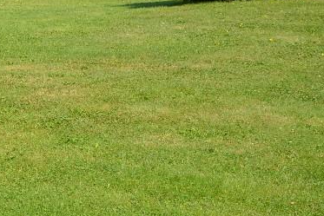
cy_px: 23
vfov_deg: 9.8
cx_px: -105
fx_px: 1260
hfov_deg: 14.0
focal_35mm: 140
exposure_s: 1/250
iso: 125
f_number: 8
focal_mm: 34
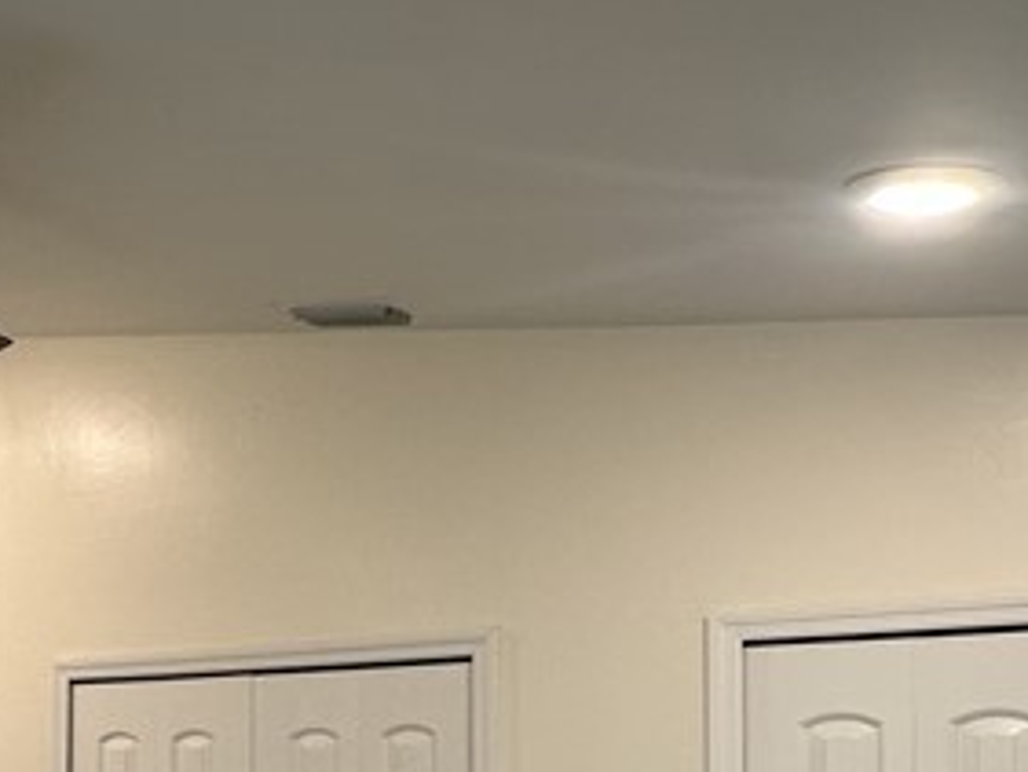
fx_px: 1515
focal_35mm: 51
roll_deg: -0.6
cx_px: -198
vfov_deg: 27.2
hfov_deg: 31.5
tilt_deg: +2.7
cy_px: 743
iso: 100
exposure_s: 1/60
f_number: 2.2
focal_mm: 2.22
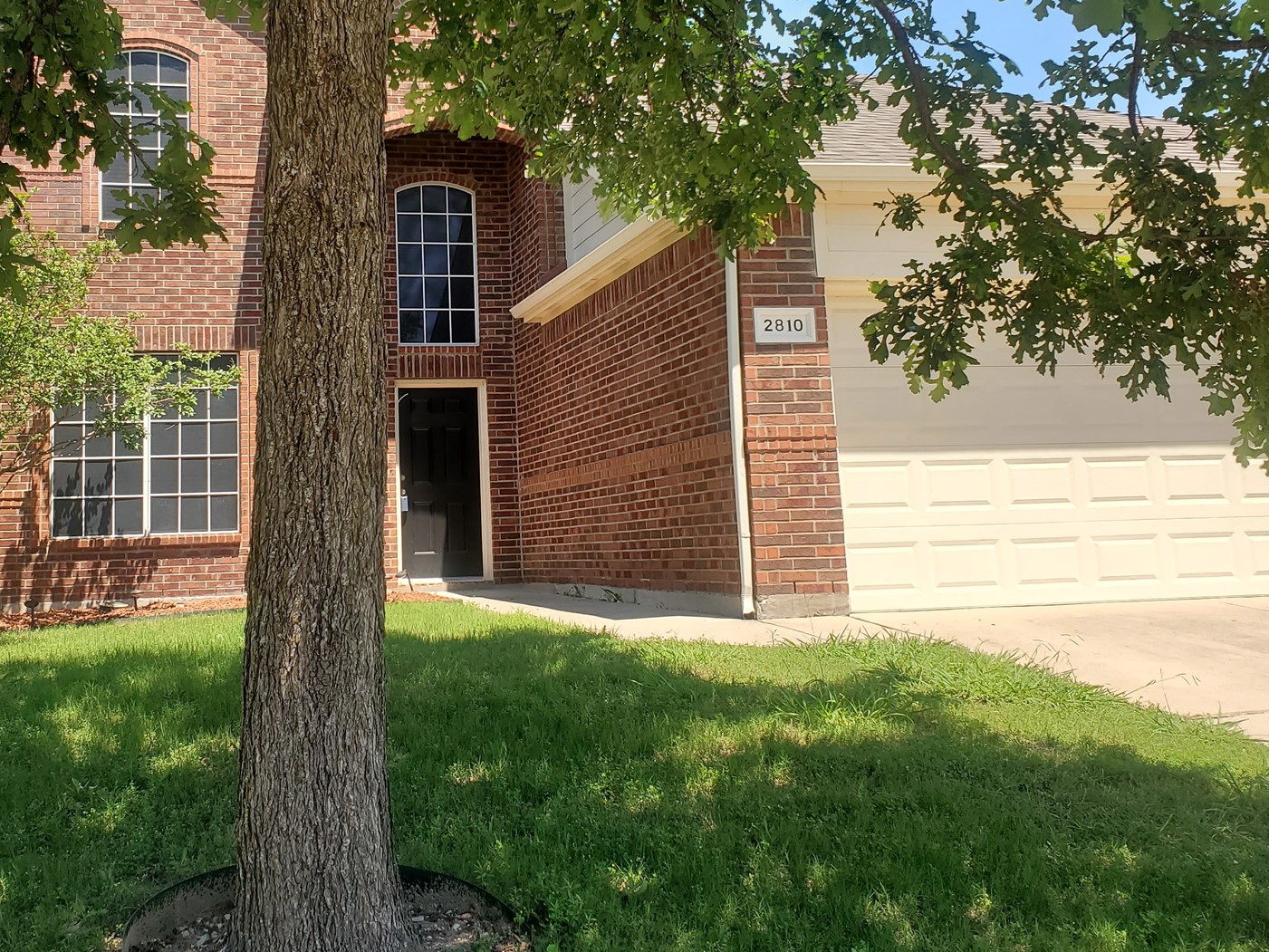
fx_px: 1393
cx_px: 478
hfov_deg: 48.5
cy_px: 368
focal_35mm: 38
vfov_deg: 37.5
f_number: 2.4
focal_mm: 4.3
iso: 50
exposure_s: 1/748
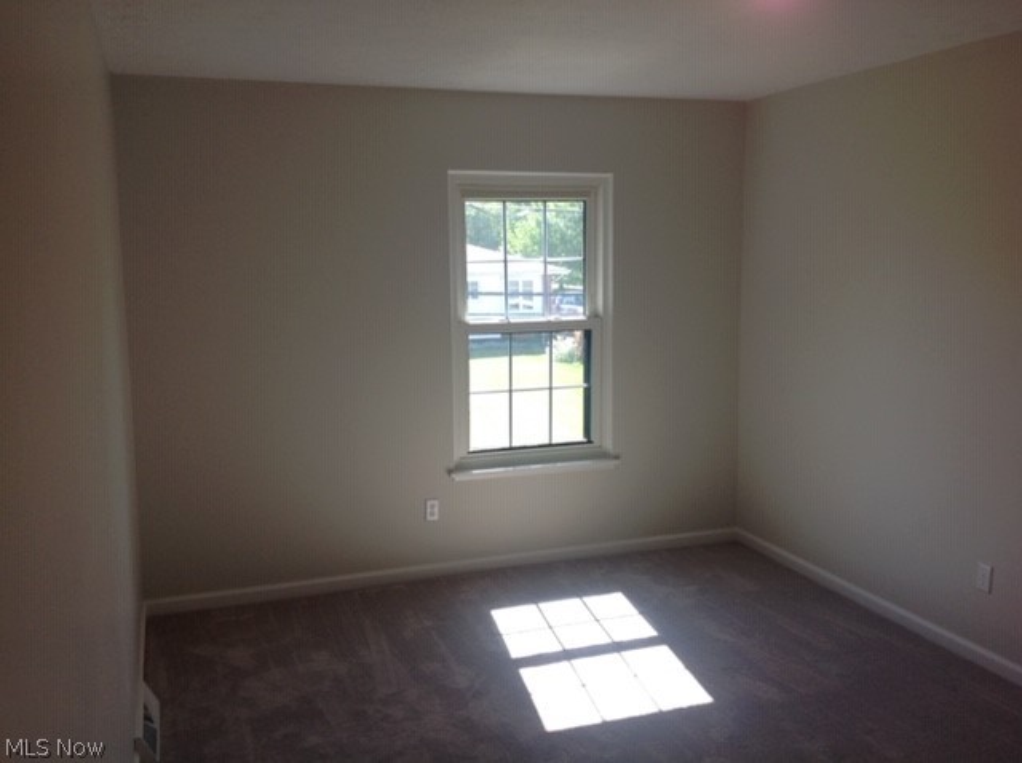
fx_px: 1032
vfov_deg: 40.6
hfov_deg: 52.7
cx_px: 511
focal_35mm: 35
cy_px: 382
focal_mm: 4.28
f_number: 2.4
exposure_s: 1/120
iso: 50
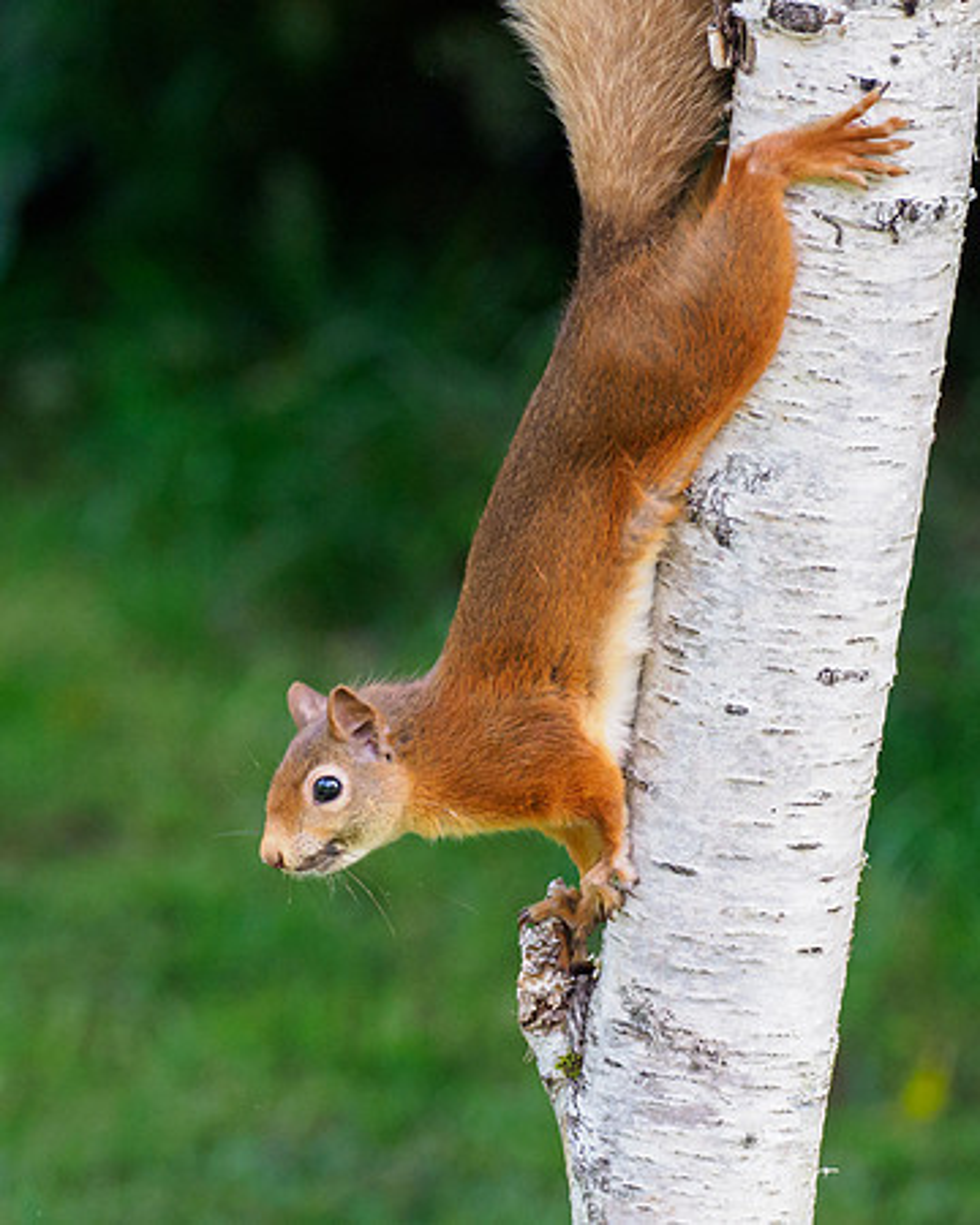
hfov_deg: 1.6
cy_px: 777
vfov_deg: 2.0
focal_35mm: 992
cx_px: 277
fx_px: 35968
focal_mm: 300
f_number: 4.5
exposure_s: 1/640
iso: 1600
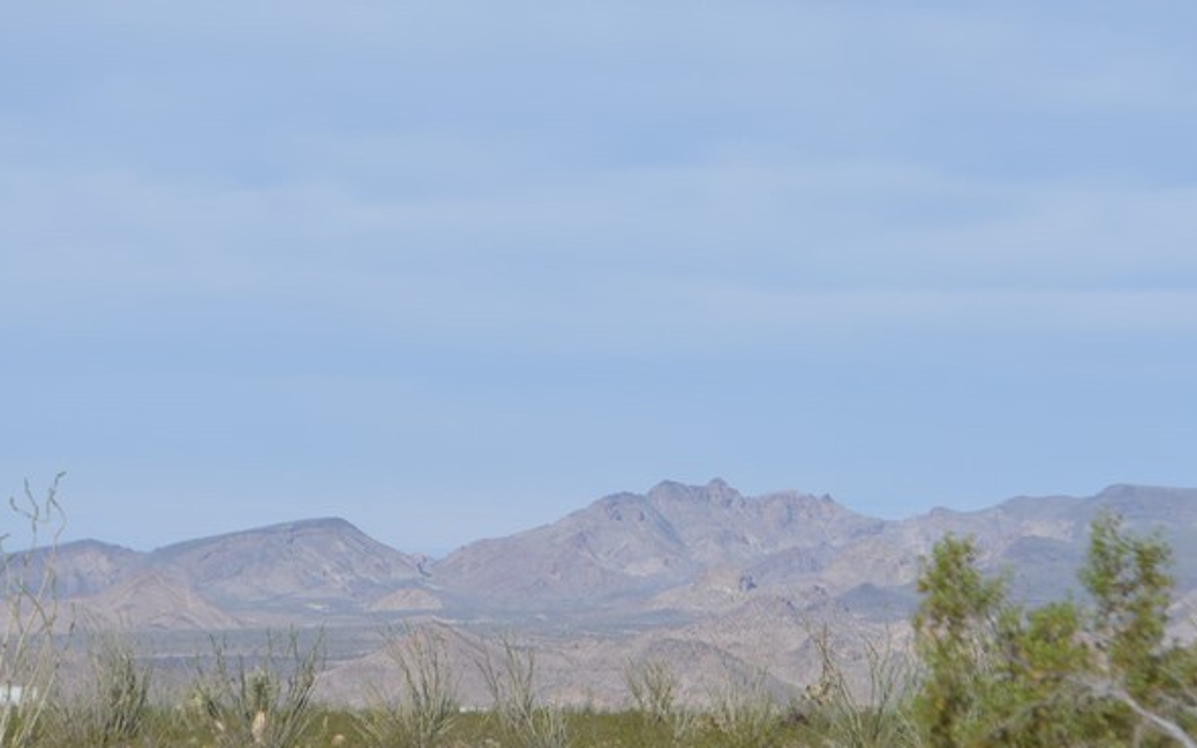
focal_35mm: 155
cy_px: 541
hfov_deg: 13.5
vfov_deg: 8.5
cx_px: 652
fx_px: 5054
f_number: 7.1
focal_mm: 55
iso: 400
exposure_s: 1/2000
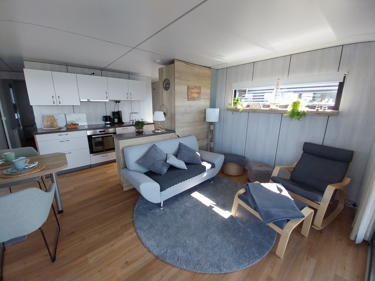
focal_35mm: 13
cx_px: 188
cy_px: 140
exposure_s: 1/100
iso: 80
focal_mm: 1.13
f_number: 2.2
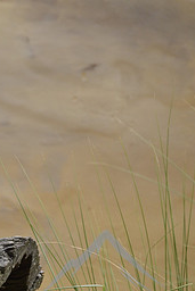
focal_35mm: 848
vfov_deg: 2.4
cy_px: 164
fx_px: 6880
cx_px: -96
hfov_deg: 1.6
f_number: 6.3
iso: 400
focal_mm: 250
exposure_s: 1/500
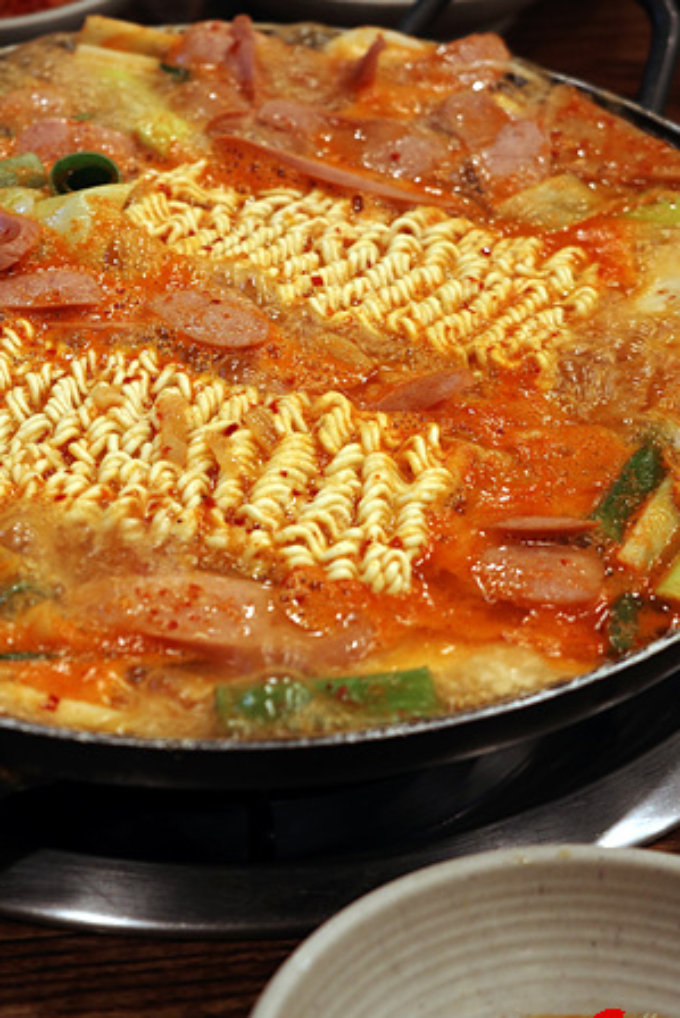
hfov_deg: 17.9
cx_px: 50
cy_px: 466
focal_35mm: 75
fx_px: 2123
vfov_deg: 27.0
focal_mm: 26
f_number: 2.8
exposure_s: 1/40
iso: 320
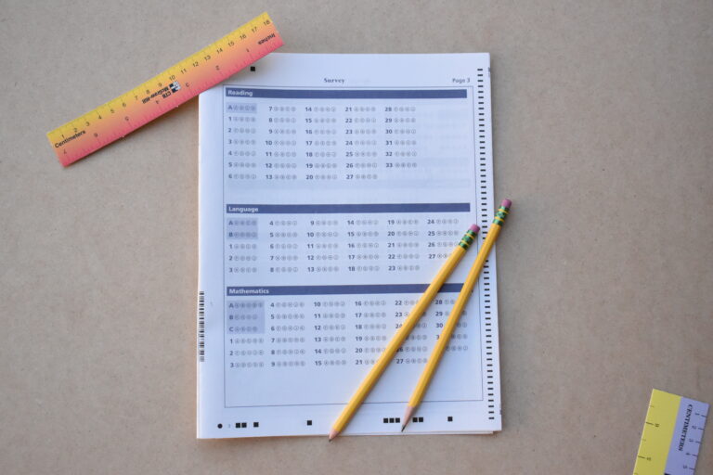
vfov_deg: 28.1
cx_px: 356
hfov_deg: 41.1
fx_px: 951
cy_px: 238
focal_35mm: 48
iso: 5000
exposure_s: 1/4000
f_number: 5
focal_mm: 32
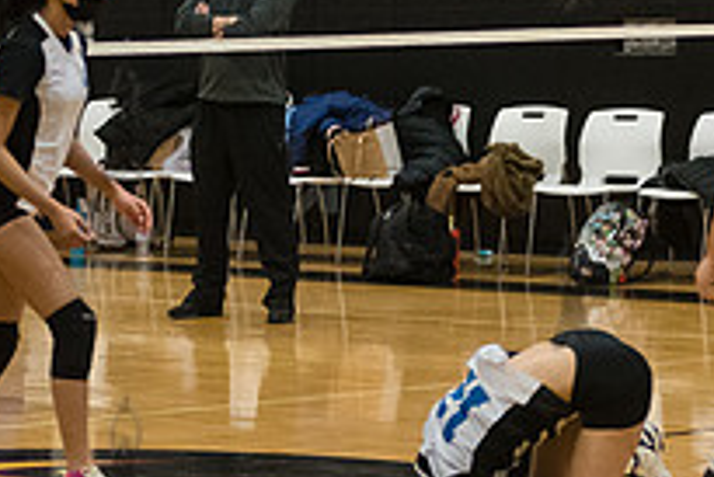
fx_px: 4823
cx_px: 571
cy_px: 287
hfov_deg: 8.5
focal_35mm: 243
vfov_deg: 5.7
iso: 5000
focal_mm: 86
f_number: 3.2
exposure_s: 1/400
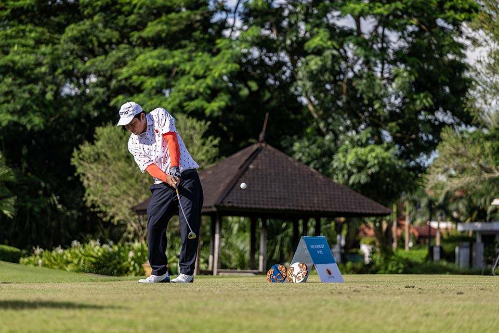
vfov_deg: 12.5
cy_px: 166
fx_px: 1525
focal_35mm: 110
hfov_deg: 18.6
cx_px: 250
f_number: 2.8
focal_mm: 110
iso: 720
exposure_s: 1/8000
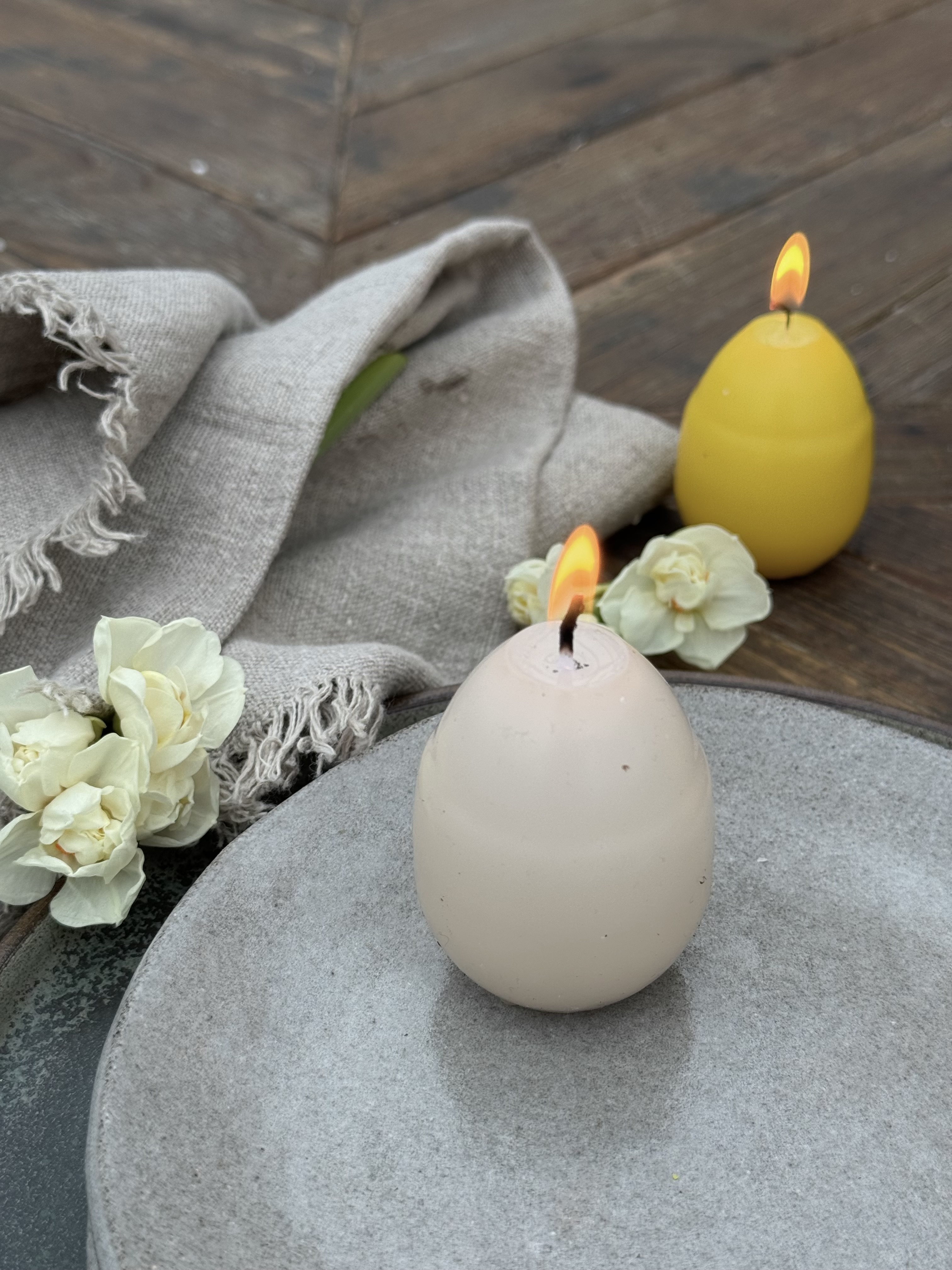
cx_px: 476
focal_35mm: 48
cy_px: 635
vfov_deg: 39.7
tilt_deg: -35.5
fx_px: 1760
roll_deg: -0.1
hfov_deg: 30.3
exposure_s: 1/484
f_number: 1.78
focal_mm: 6.86
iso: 64
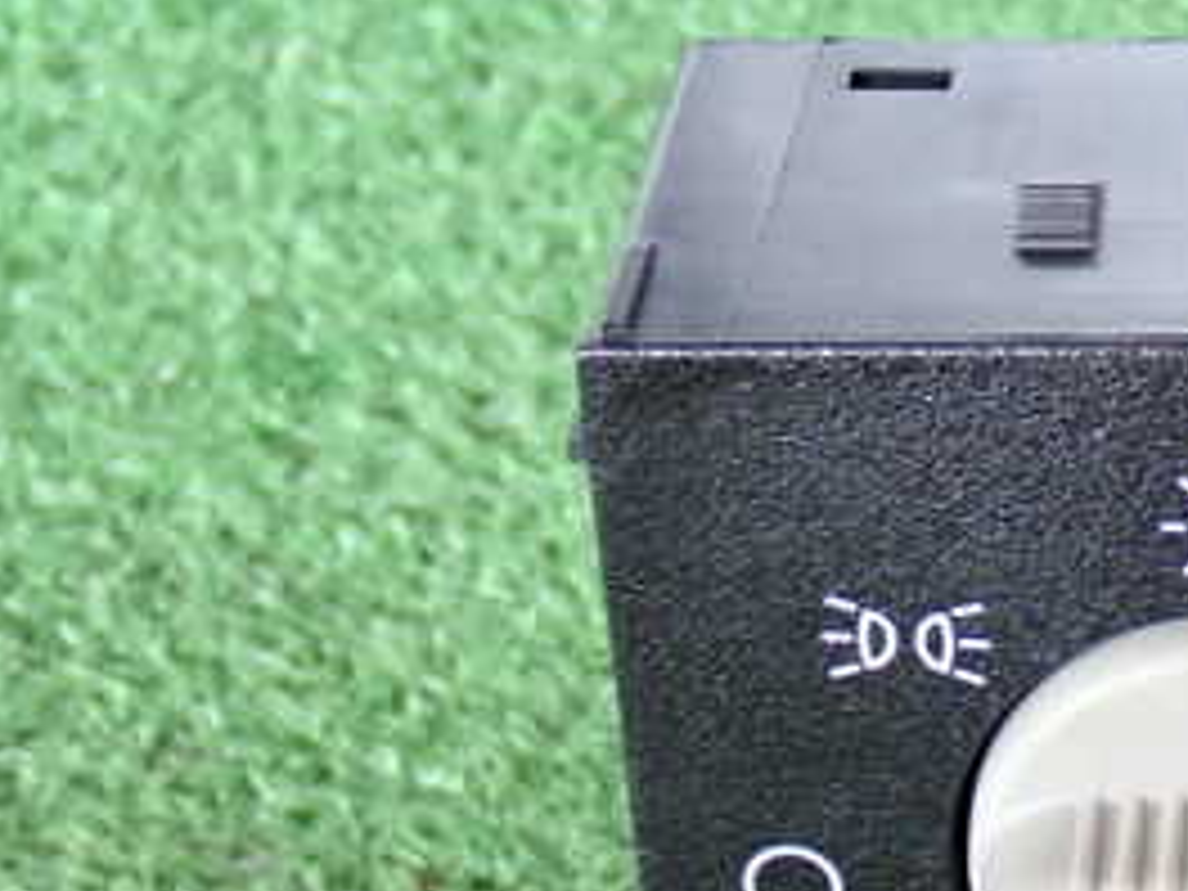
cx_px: 1310
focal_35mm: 132
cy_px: 572
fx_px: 4530
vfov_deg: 11.2
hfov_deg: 14.6
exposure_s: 1/60
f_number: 3.5
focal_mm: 10.35
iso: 320
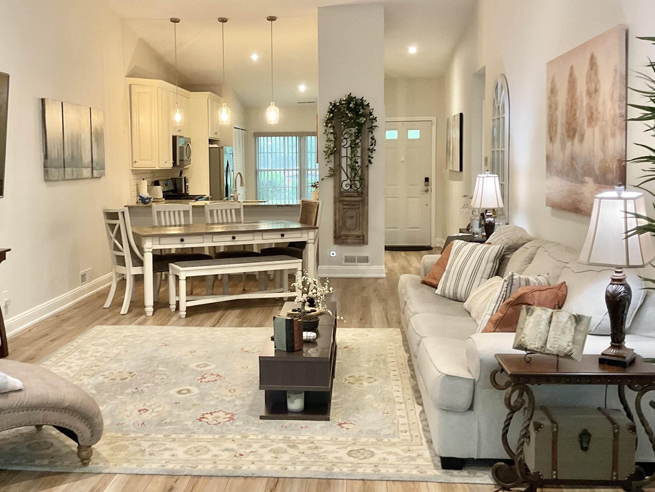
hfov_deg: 46.6
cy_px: 220
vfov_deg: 35.9
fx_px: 757
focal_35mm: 40
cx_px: 277
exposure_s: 1/60
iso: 200
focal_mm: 3
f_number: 1.8
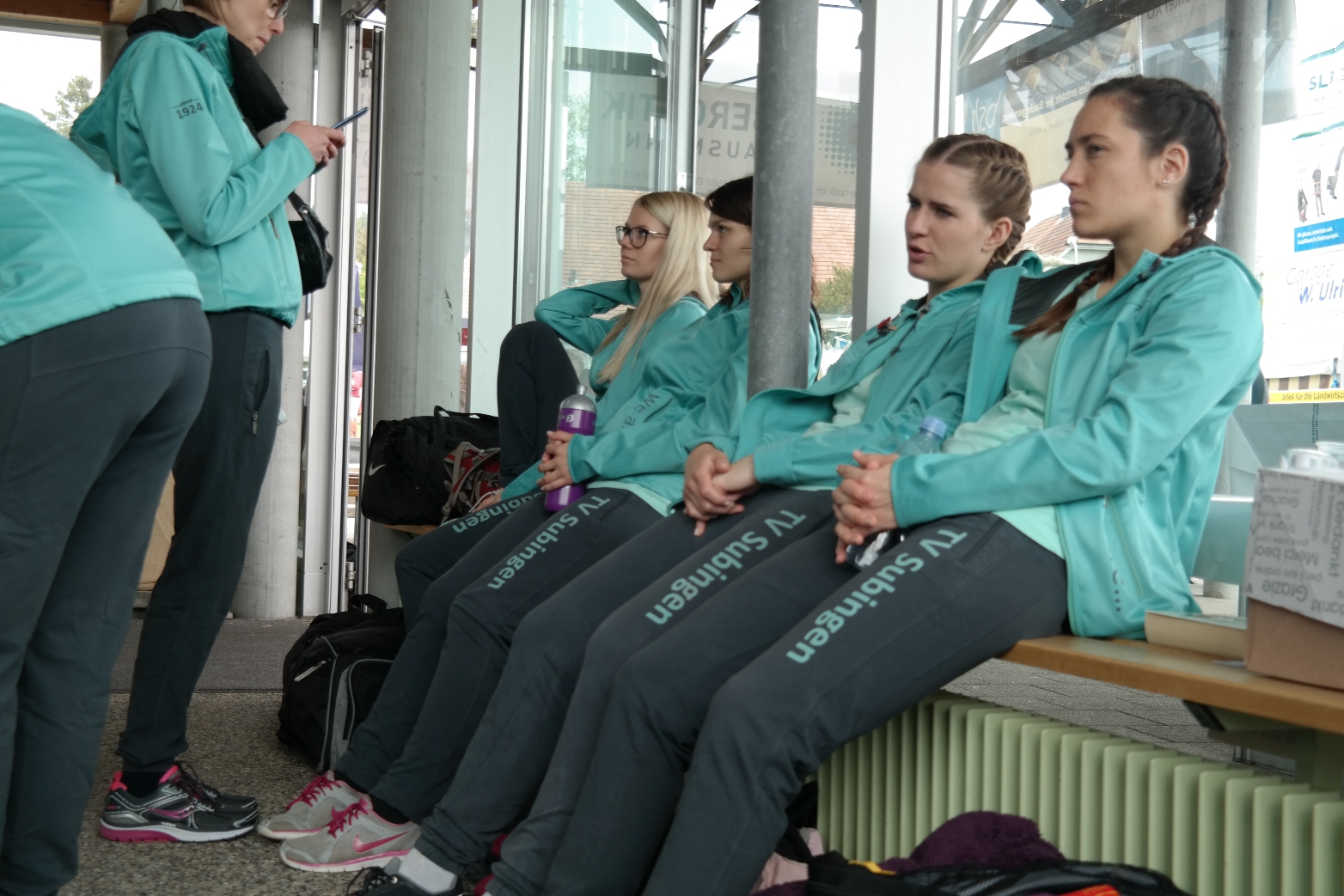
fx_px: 1680
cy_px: 447
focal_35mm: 45
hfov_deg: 43.6
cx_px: 669
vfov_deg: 29.9
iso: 200
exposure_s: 1/100
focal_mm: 29
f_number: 4
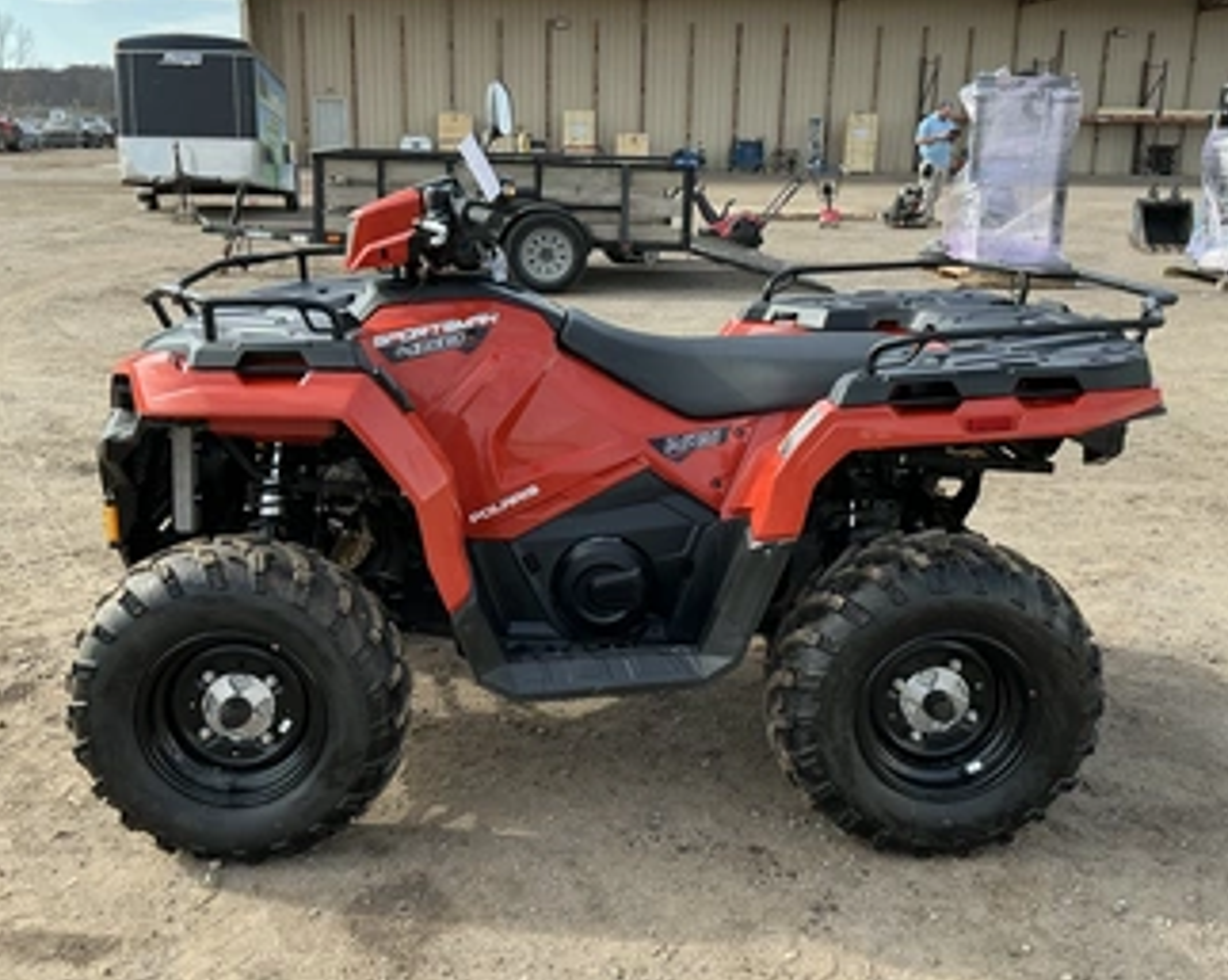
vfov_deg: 43.3
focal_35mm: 34
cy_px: 458
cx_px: 591
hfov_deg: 52.9
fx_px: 1235
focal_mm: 3
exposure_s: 1/551
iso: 25
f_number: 1.8
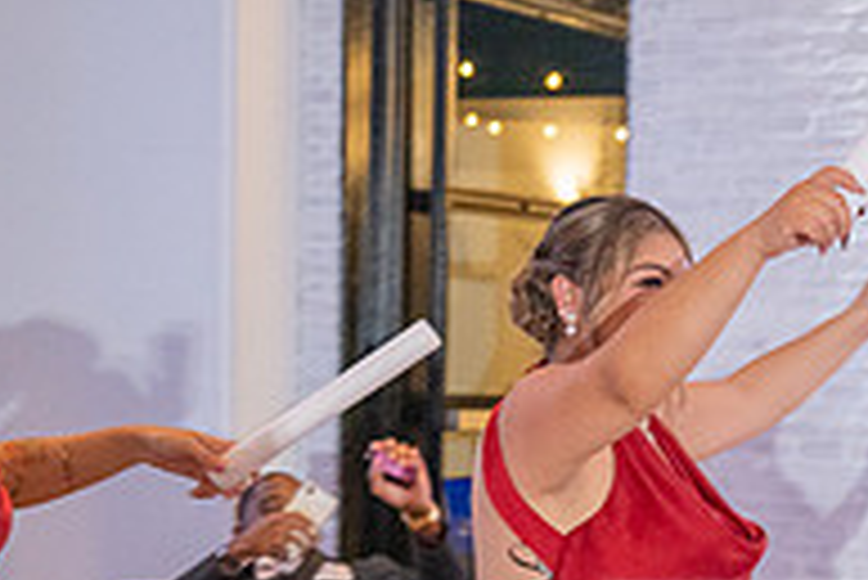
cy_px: 686
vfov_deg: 15.2
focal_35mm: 87
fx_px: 2099
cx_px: 994
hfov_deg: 21.9
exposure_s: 1/200
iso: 2000
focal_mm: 29
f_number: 2.8
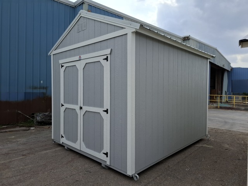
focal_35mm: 23
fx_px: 165
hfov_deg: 73.9
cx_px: 124
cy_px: 93
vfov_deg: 58.9
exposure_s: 1/3610
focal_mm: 5.54
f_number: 1.8
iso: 50
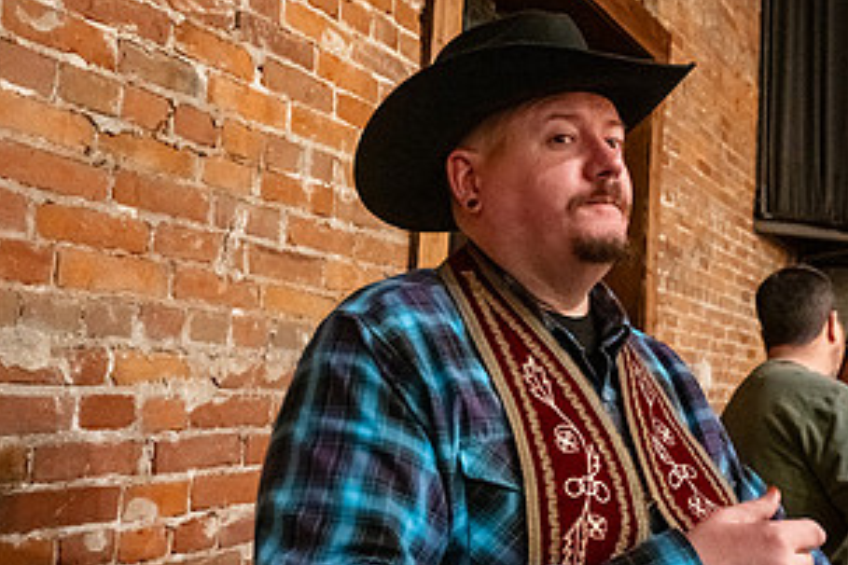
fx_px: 1083
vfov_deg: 29.2
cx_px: 507
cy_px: 281
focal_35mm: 46
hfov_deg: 42.5
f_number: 4.5
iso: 6400
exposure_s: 1/40
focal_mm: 24
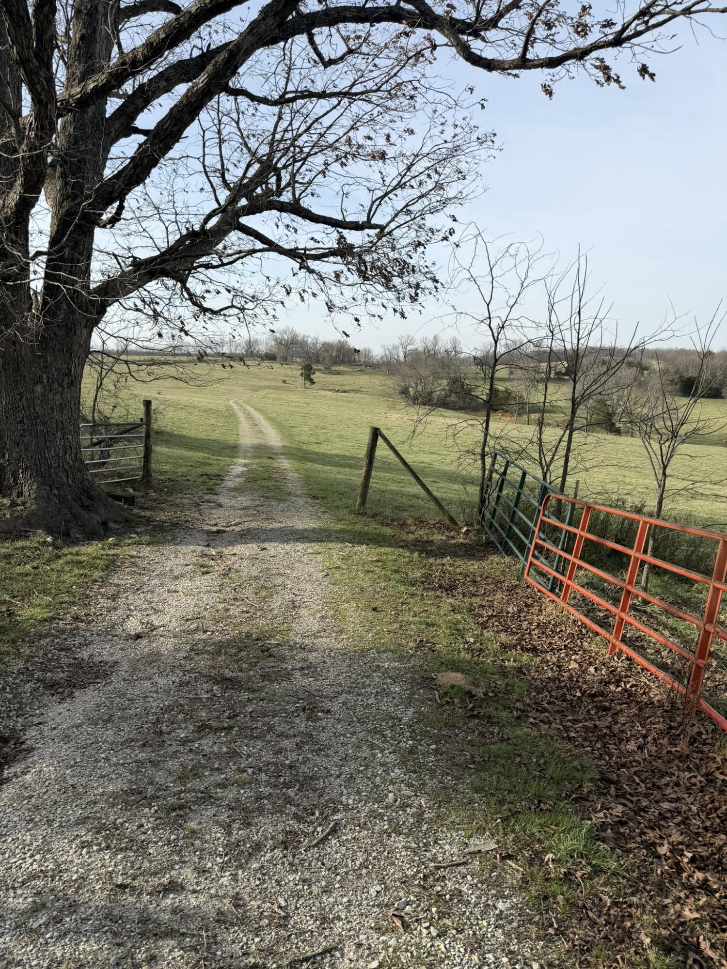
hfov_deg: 56.8
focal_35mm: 24
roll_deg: -2.8
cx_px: 364
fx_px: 672
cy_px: 484
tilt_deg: -8.0
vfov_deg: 71.6
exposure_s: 1/3584
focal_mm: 6.76
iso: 80
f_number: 1.78
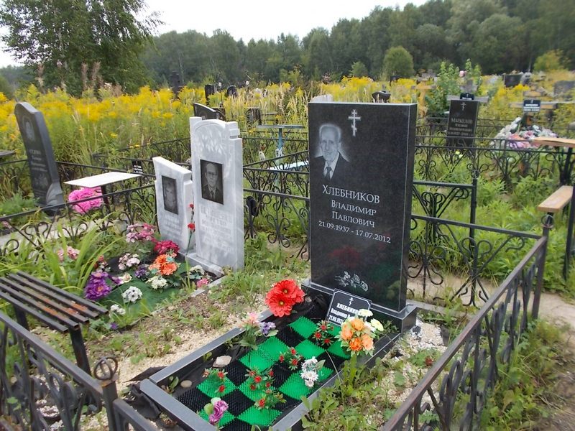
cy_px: 216
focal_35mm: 26
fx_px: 432
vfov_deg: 53.1
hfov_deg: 67.3
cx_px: 288
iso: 80
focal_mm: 4.6
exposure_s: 1/400
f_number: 3.2
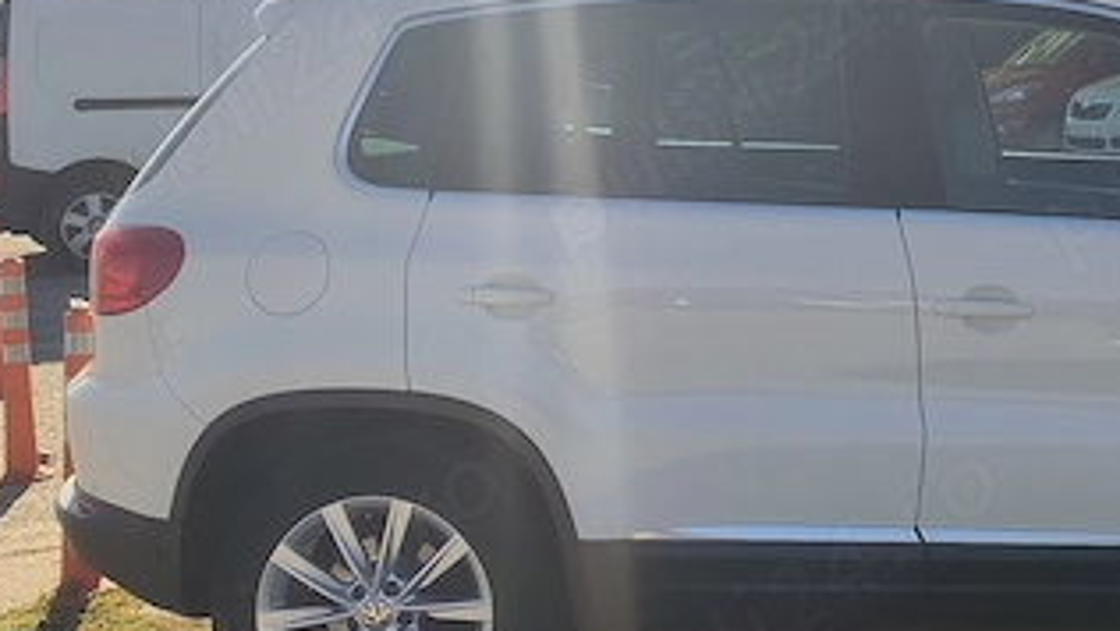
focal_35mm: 62
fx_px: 1842
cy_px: 121
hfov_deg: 32.1
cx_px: 1017
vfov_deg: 19.2
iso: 50
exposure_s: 1/1551
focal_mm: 6.06
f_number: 1.7
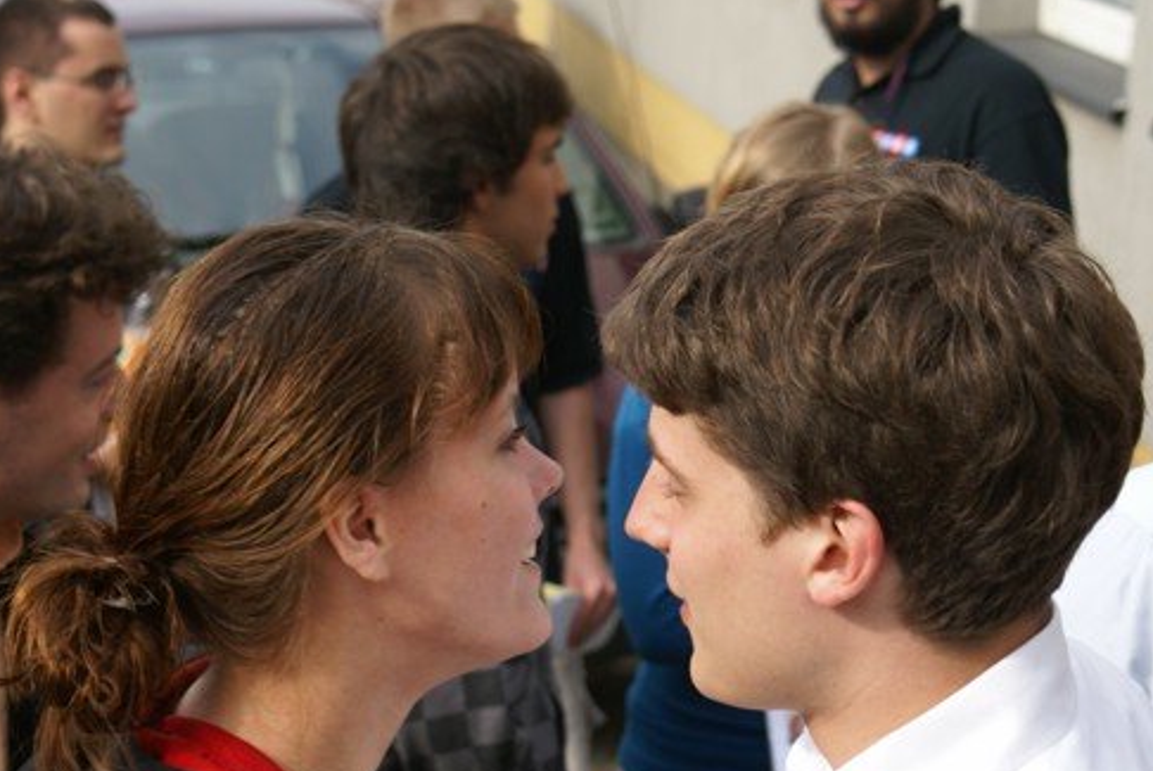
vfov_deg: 11.6
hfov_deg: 17.2
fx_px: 3806
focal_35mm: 119
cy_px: 467
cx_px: 619
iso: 100
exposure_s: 1/200
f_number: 5.6
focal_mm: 55
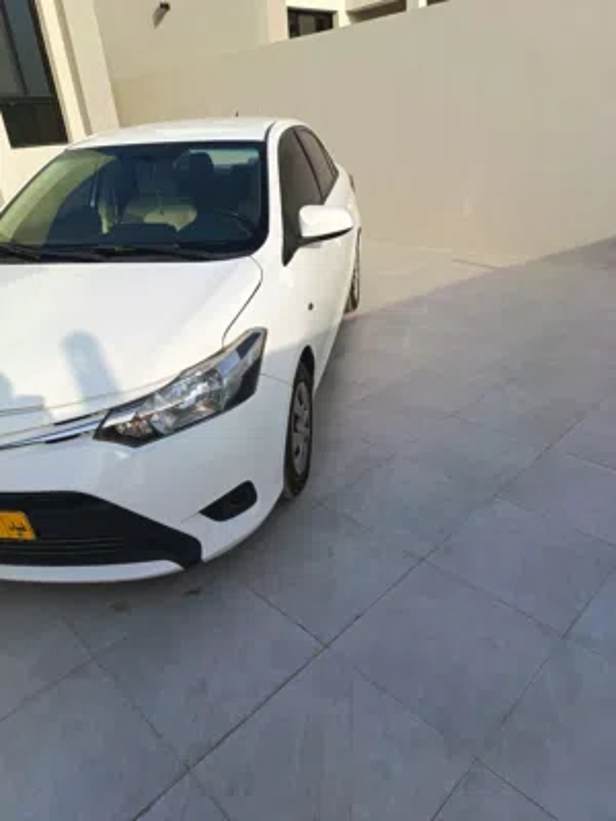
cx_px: 308
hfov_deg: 56.8
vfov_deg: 71.6
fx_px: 569
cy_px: 410
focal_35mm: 24
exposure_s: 1/765
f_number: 1.75
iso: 101
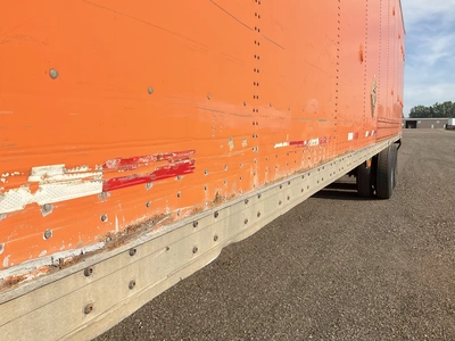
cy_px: 170
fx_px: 381
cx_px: 228
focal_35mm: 29
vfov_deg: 48.2
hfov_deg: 61.7
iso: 25
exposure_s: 1/2227
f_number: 1.8
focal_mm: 3
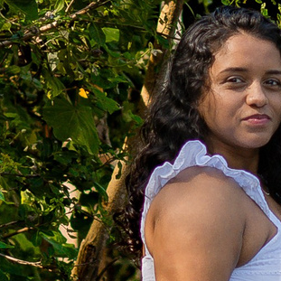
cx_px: 716
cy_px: 447
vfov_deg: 1.8
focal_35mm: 966
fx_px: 8872
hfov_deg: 1.8
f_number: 4.5
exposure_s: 1/250
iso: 160
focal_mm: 85
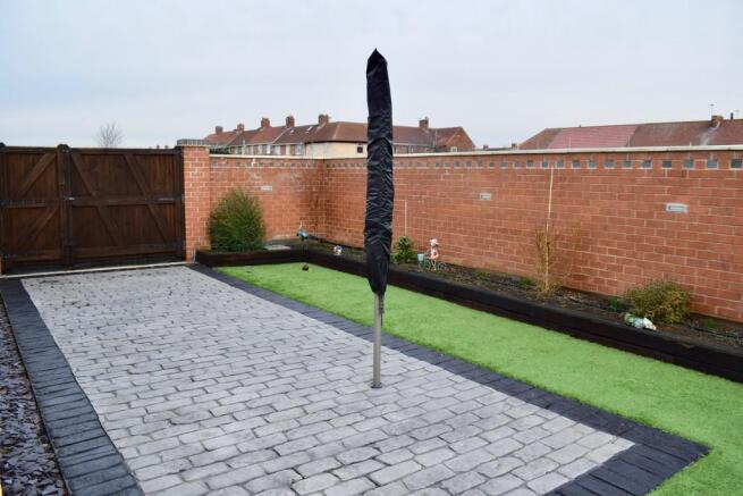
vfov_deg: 48.0
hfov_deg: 67.4
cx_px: 372
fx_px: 557
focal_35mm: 27
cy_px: 248
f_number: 7.1
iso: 400
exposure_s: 1/200
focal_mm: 18
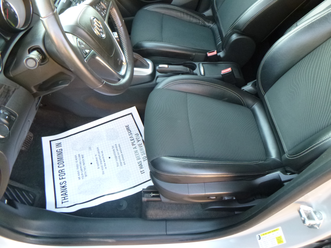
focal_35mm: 25
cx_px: 166
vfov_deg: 54.9
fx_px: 239
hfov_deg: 69.4
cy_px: 124
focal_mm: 4.5
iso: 400
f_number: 3.9
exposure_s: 1/8
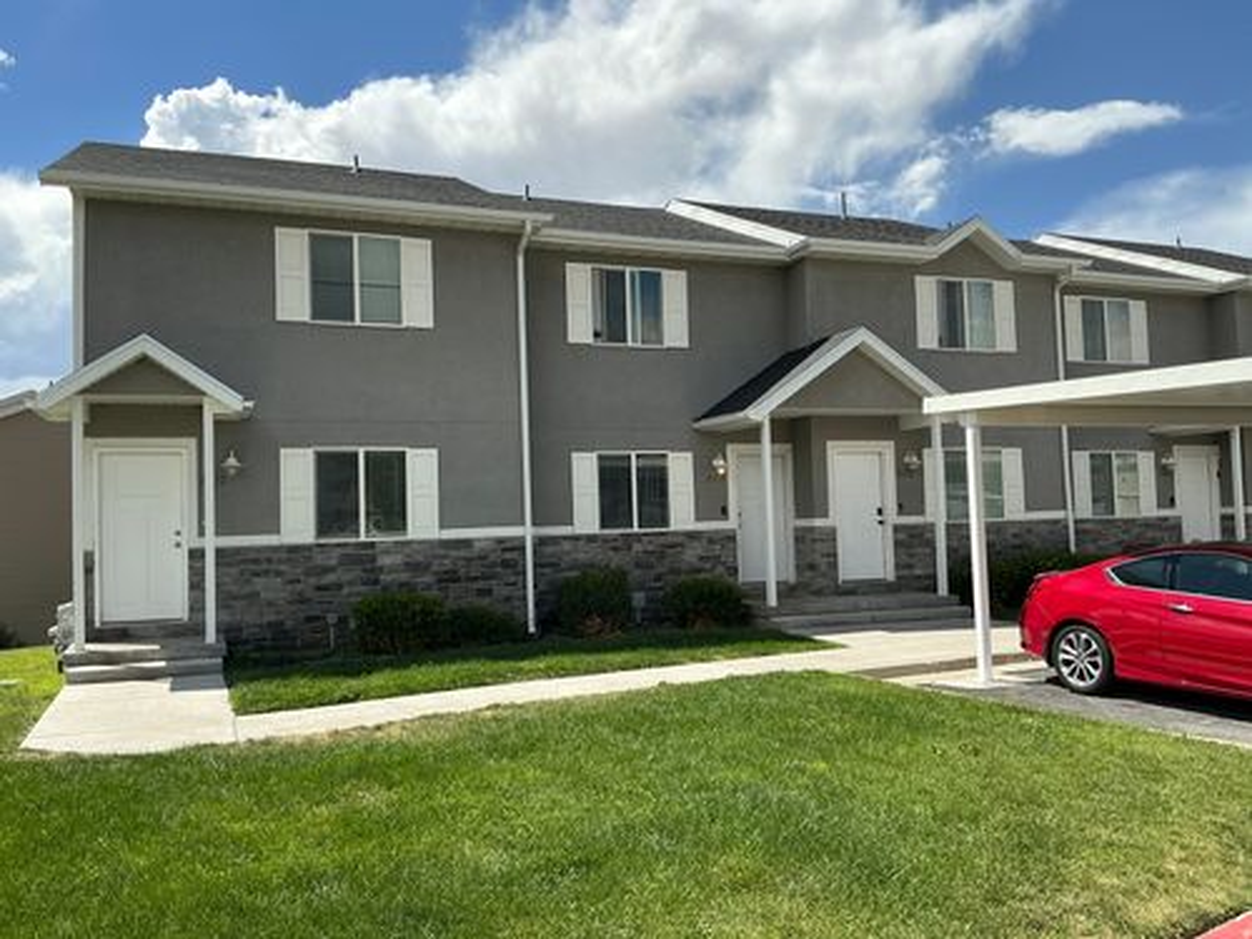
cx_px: 626
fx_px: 1013
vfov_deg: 49.7
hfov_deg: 63.4
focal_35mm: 28
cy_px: 470
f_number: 1.8
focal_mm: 3
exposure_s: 1/2058
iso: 25
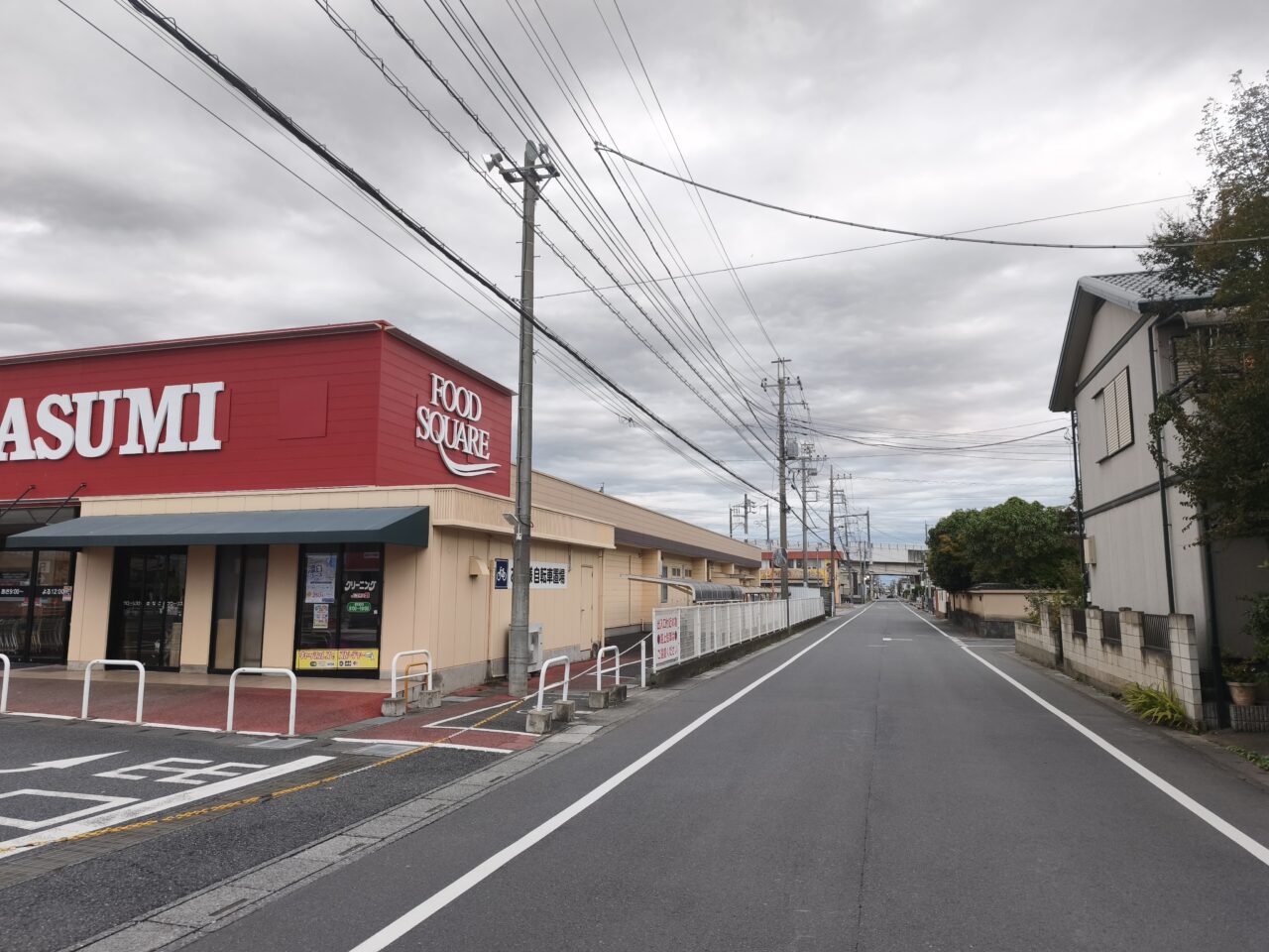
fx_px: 843
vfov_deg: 58.9
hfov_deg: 73.9
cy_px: 476
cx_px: 634
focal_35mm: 23
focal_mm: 6.45
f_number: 1.62
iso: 80
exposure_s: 1/99.9
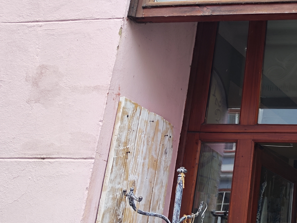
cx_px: 323
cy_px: 84
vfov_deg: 27.4
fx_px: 455
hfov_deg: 32.1
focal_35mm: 53
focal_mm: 7.01
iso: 50
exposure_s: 1/122
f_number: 1.69
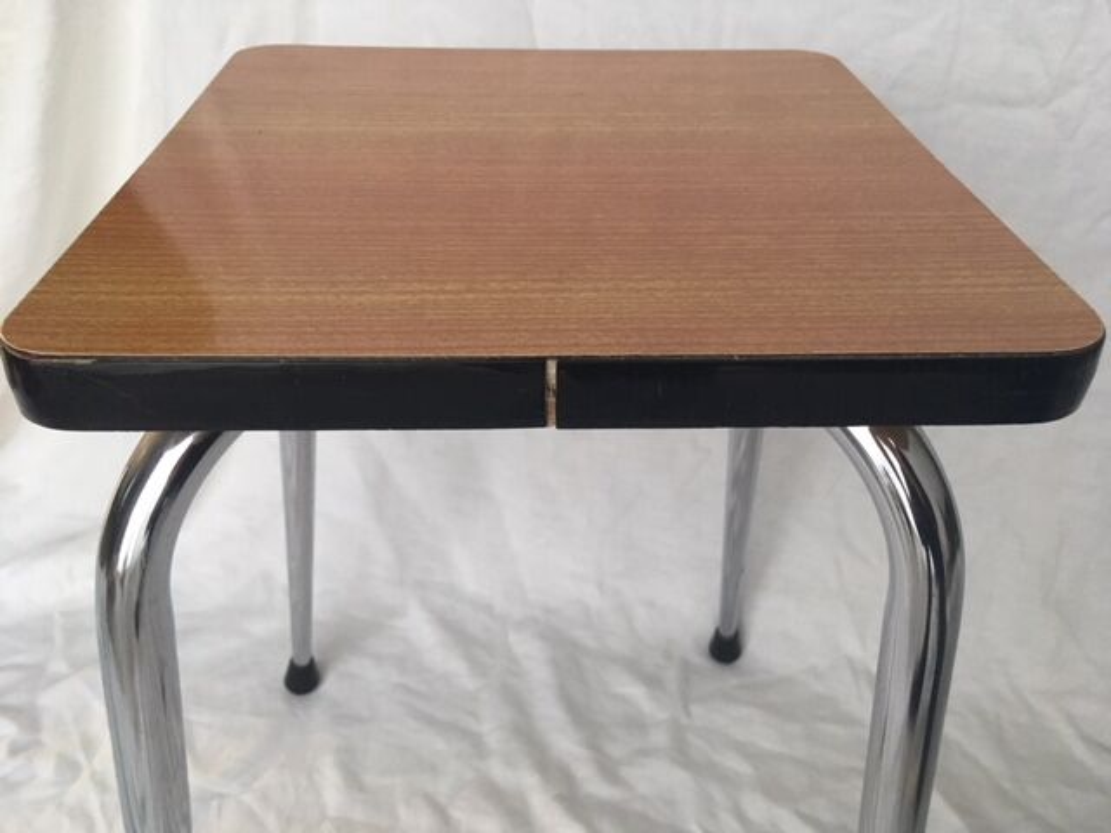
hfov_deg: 61.7
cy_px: 416
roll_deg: +0.1
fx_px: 931
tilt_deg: -36.6
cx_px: 556
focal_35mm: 29
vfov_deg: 48.2
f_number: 2.2
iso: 160
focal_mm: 4.15
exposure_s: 1/33
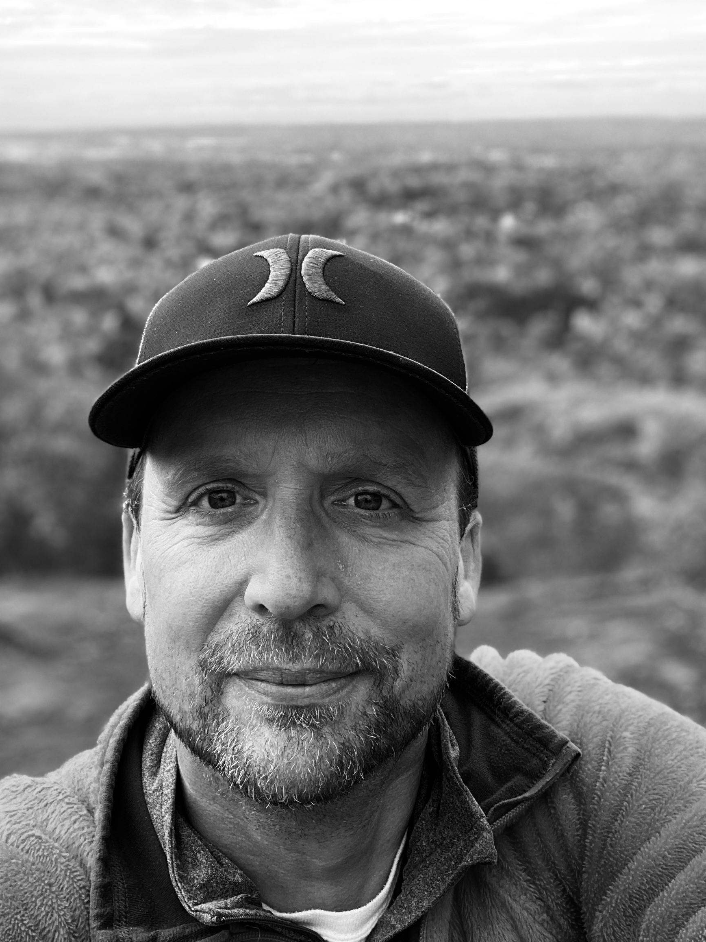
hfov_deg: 36.0
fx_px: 1088
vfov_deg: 46.6
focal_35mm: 40
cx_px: 361
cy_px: 391
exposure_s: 1/126
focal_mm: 2.71
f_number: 2.2
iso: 25
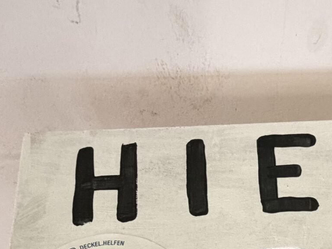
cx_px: 291
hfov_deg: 38.0
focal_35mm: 47
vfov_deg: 24.7
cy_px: 362
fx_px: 451
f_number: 2.2
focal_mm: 2.22
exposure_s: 1/88
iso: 320
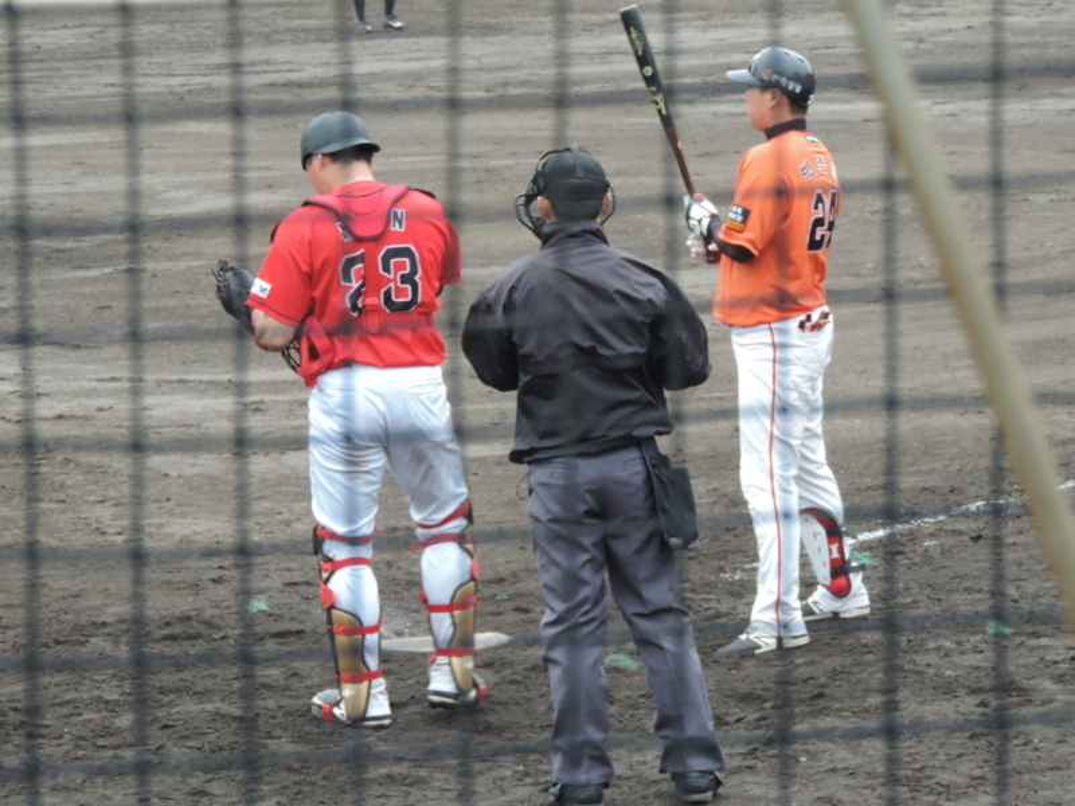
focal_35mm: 225
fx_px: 6987
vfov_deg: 6.6
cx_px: 538
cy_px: 403
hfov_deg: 8.8
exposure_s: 1/160
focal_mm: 40.1
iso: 400
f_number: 4.6
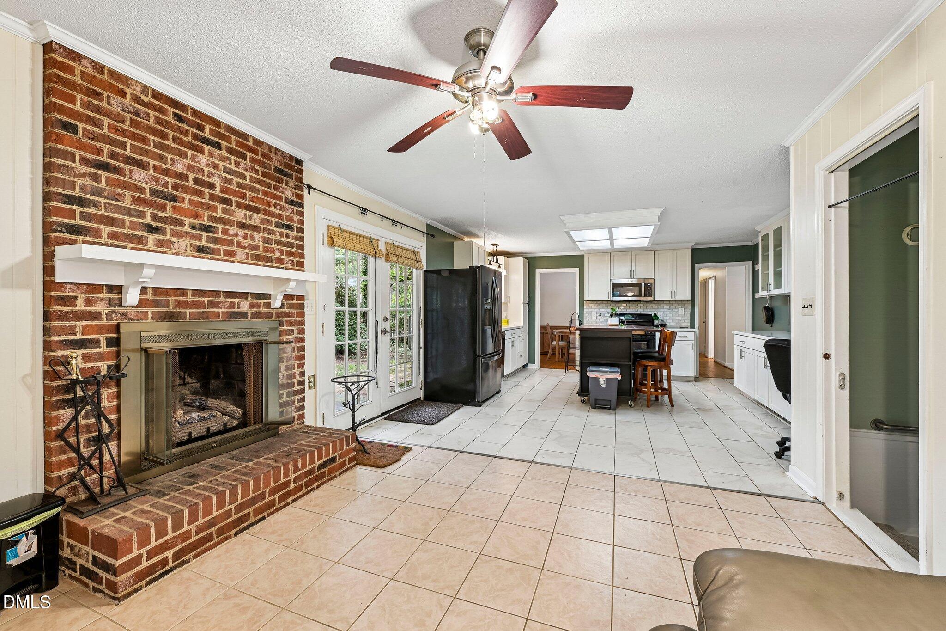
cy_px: 316
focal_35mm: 14
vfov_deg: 81.2
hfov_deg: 104.3
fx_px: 368
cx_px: 473
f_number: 9
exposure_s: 1/4
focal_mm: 14
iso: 200
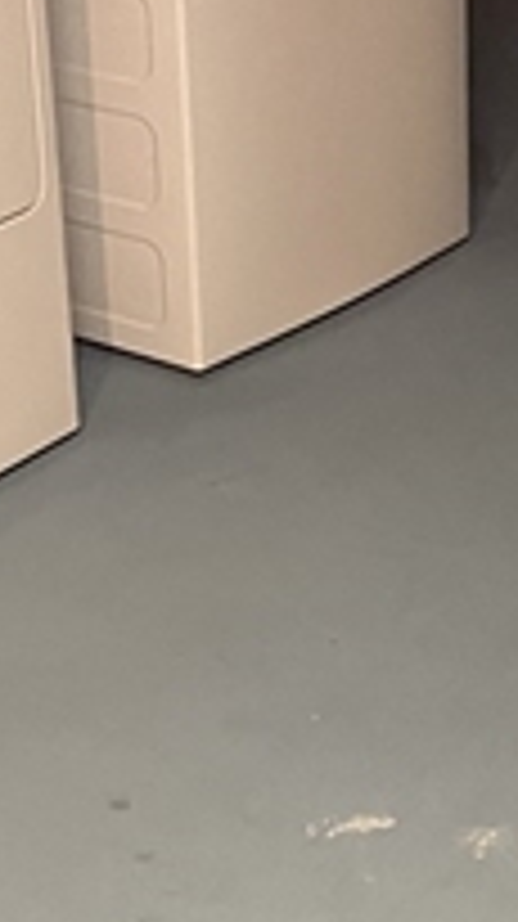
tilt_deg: -17.7
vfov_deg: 20.1
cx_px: 559
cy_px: 252
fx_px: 2594
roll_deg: +0.1
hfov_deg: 11.3
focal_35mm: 106
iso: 500
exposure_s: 1/60
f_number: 1.6
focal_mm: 4.2
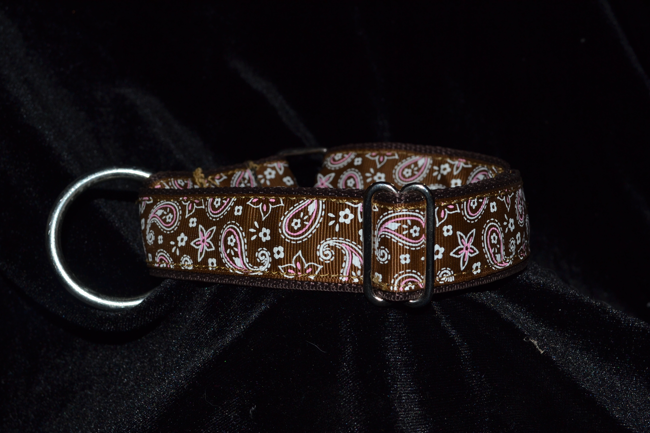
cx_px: 326
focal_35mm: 46
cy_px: 221
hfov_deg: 42.7
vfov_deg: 29.2
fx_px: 830
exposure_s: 1/60
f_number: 8
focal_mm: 30
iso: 100
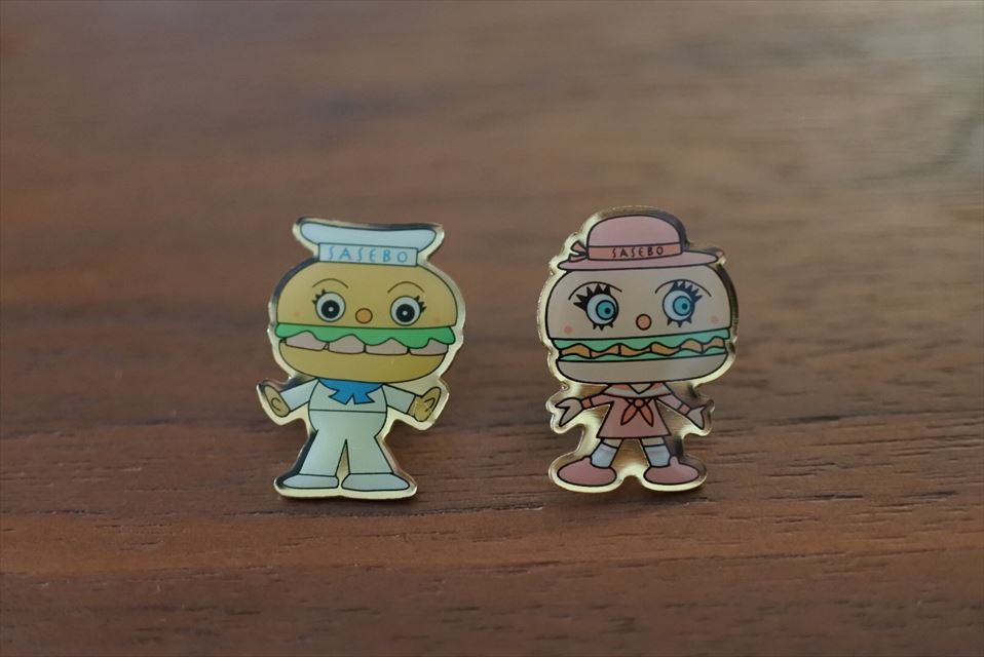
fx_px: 1340
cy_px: 328
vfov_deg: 27.6
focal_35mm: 49
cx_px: 492
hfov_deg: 40.3
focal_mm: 18.5
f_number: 1.8
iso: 1600
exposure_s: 1/125
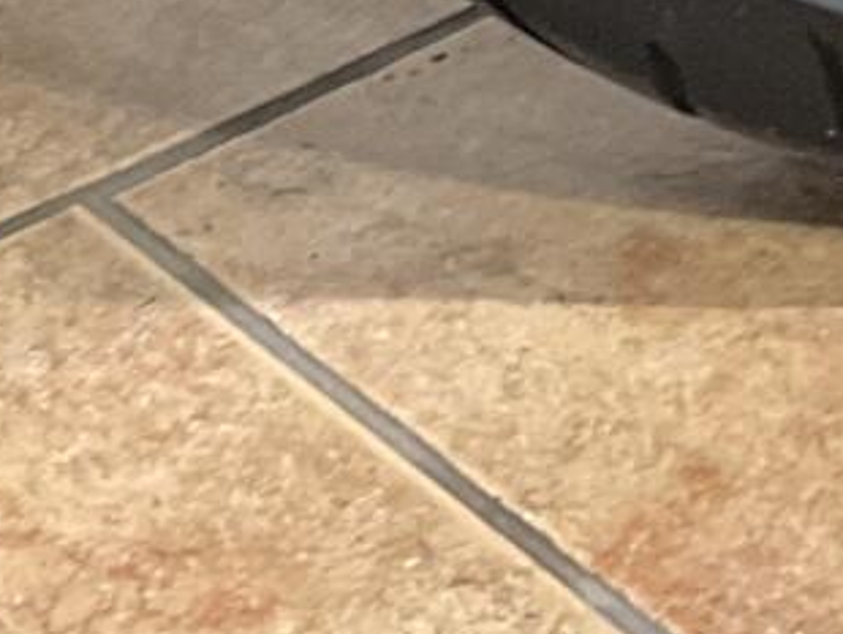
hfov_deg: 10.5
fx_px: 4558
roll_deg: -0.2
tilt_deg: -14.8
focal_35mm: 187
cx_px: 895
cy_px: -1355
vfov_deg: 7.0
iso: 160
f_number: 1.8
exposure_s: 1/60
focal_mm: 3
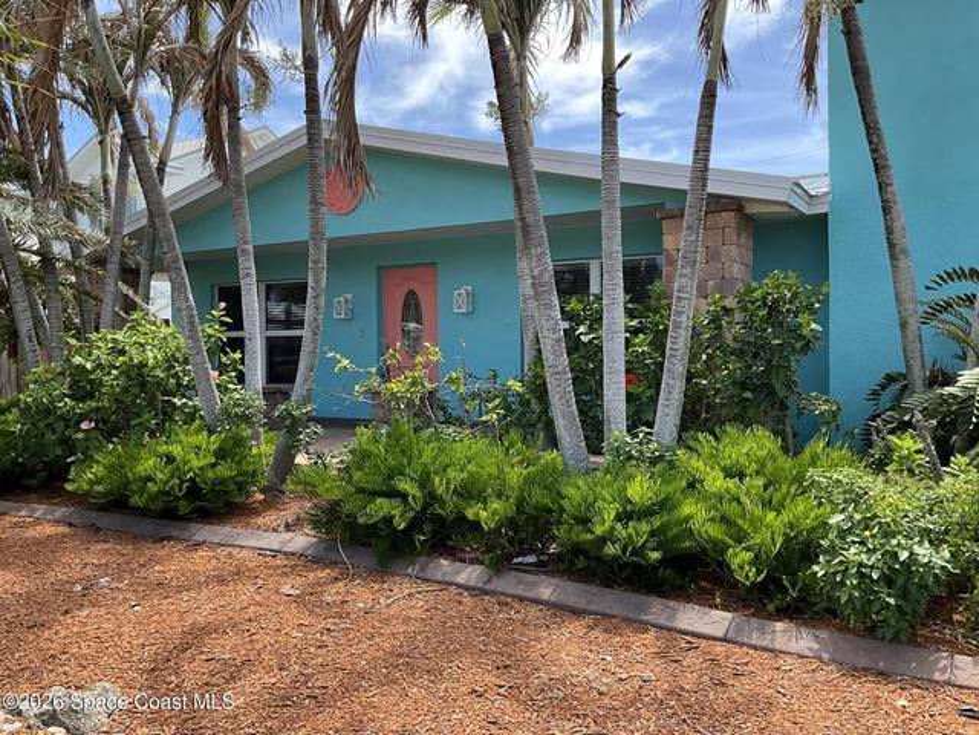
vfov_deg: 48.2
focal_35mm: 29
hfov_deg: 61.7
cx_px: 490
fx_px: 820
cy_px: 368
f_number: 1.8
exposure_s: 1/360
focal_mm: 3
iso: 25
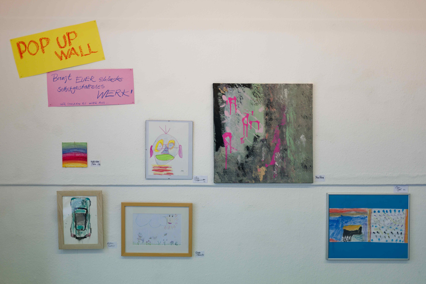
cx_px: 213
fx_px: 473
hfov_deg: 48.5
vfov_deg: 33.4
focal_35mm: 40
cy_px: 142
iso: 100
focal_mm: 40
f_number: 2
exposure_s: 1/500
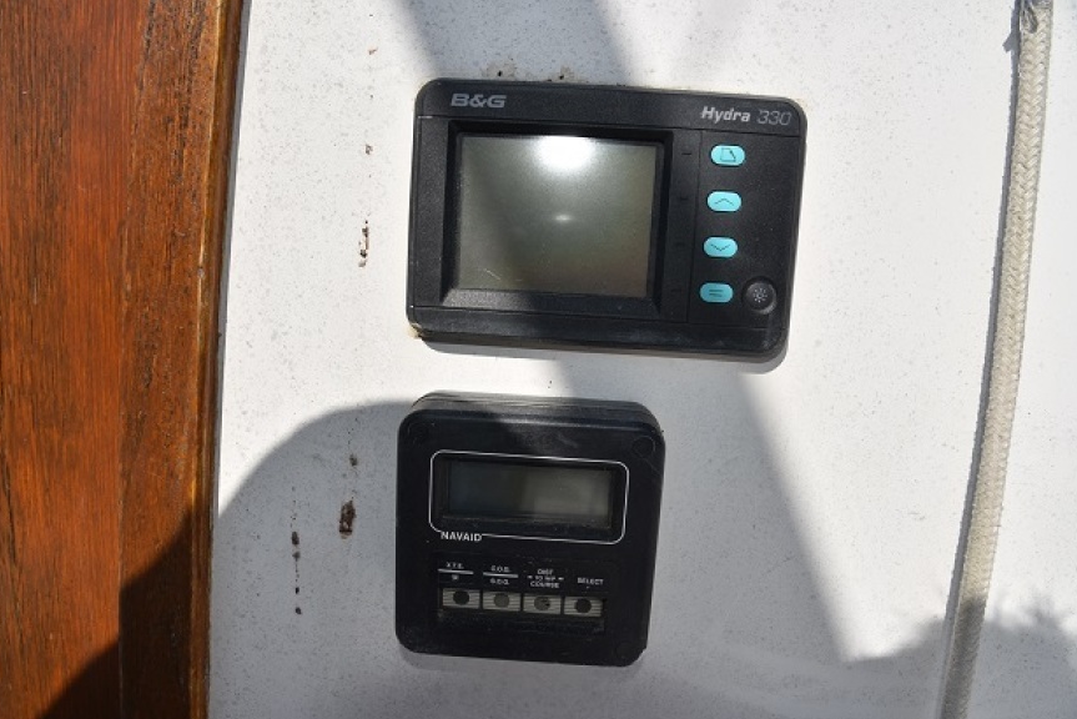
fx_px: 748
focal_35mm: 25
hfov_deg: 71.5
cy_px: 373
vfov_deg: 51.3
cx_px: 524
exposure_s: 1/200
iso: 100
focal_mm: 24
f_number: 11
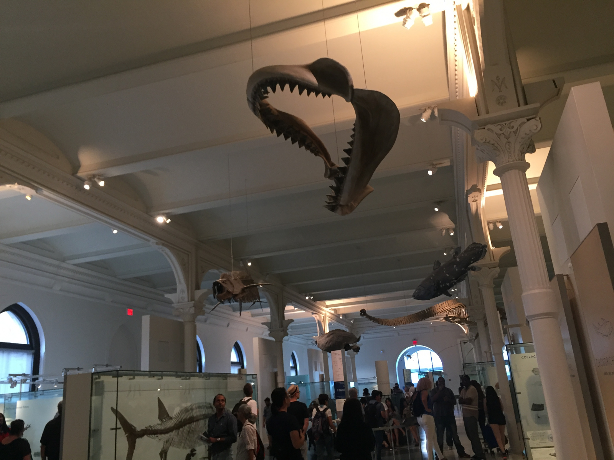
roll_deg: +3.9
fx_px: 514
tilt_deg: +18.4
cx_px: 307
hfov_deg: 61.7
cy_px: 230
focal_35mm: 29
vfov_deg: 48.2
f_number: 2.2
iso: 125
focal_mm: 4.15
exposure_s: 1/30
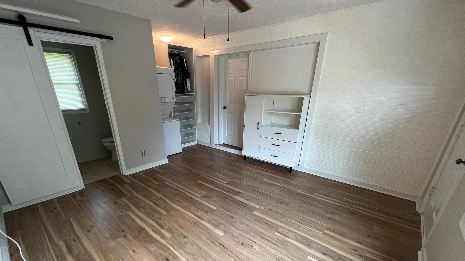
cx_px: 224
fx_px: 185
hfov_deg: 102.9
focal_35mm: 15
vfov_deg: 68.8
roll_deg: -0.7
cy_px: 171
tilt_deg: -24.0
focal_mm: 1.57
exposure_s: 1/99
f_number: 1.8
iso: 160
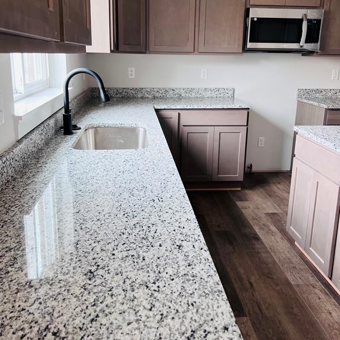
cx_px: 170
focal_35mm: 31
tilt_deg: -13.3
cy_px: 136
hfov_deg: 52.5
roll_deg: -1.0
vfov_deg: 52.2
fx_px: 344
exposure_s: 1/121
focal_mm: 5.7
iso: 100
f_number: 1.5
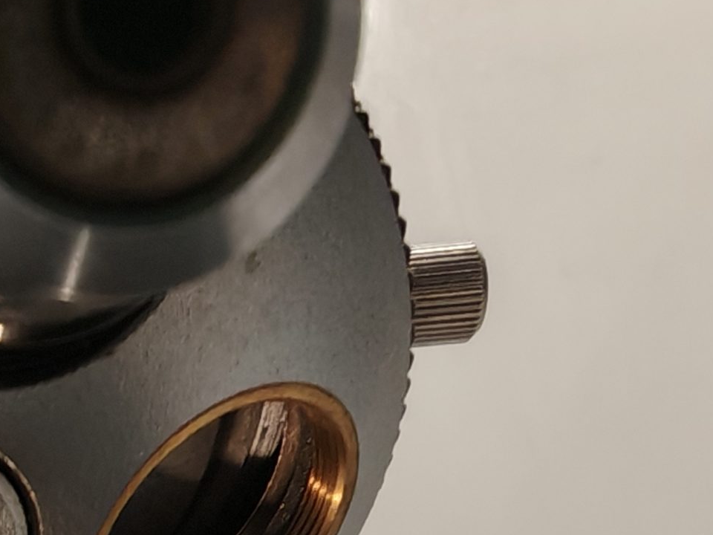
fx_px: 1483
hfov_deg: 24.7
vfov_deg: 19.0
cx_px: -122
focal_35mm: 72
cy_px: 679
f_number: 2
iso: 100
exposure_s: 1/50
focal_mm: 1.82
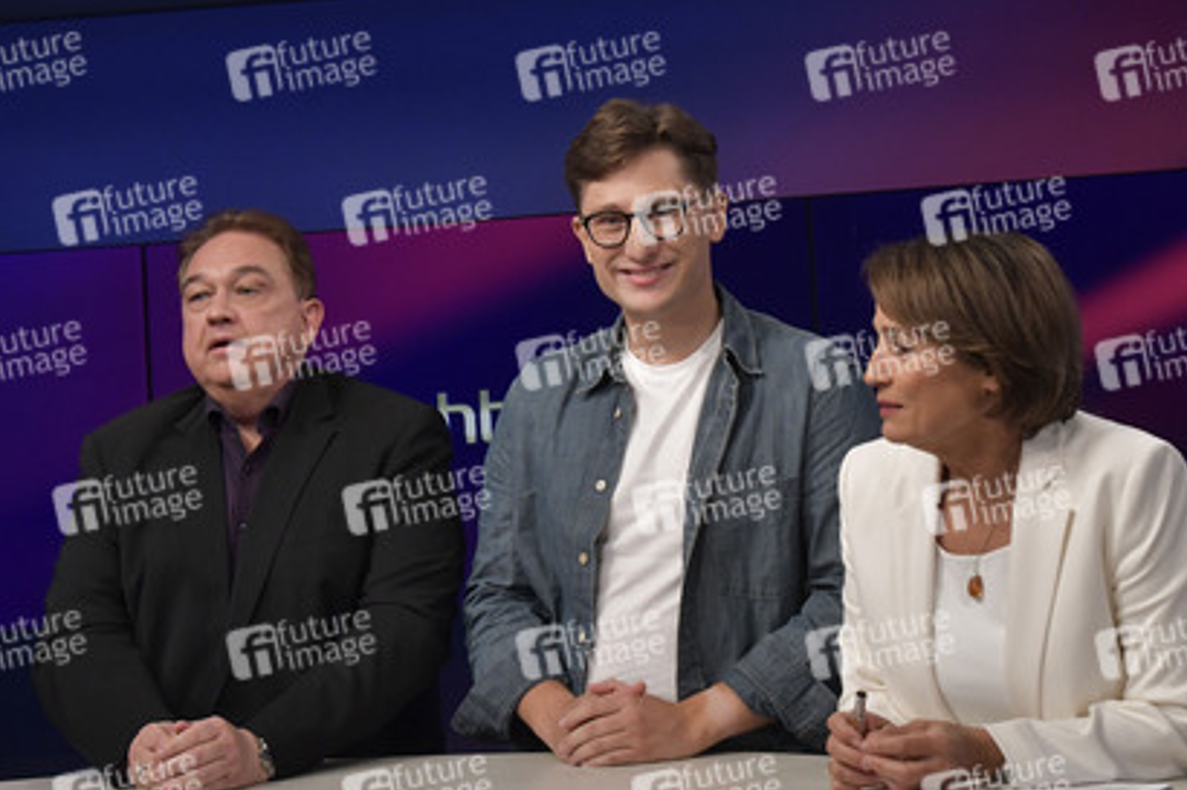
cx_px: 630
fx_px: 1813
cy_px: 428
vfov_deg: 24.6
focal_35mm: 55
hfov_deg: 36.2
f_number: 6.3
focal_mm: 50
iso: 2500
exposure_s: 1/200
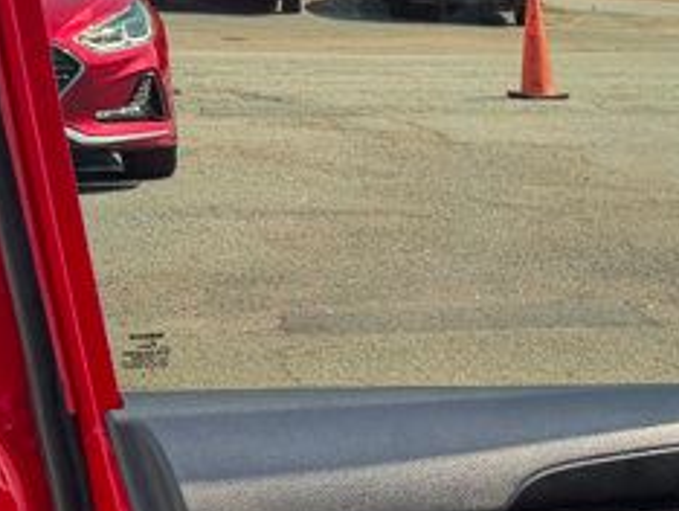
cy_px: 595
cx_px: 1126
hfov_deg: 16.4
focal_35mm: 105
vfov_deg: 13.8
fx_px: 2062
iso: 100
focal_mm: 6.76
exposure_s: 1/888
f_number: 1.78
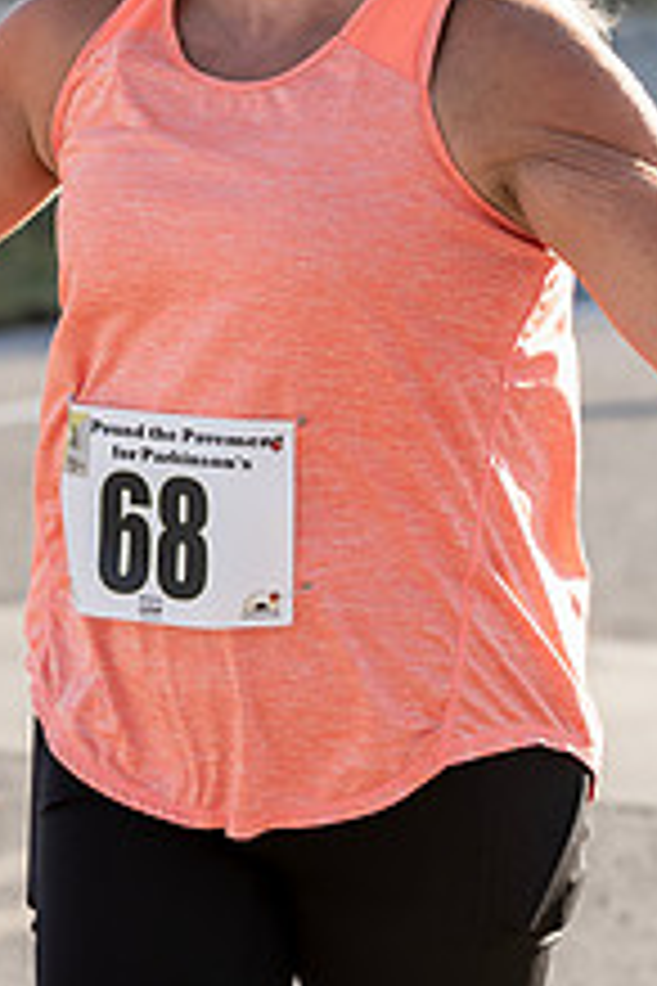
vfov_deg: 7.7
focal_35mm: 268
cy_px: 76
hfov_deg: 5.1
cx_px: 222
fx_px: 7336
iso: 100
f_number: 2.8
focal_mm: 70
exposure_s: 1/500
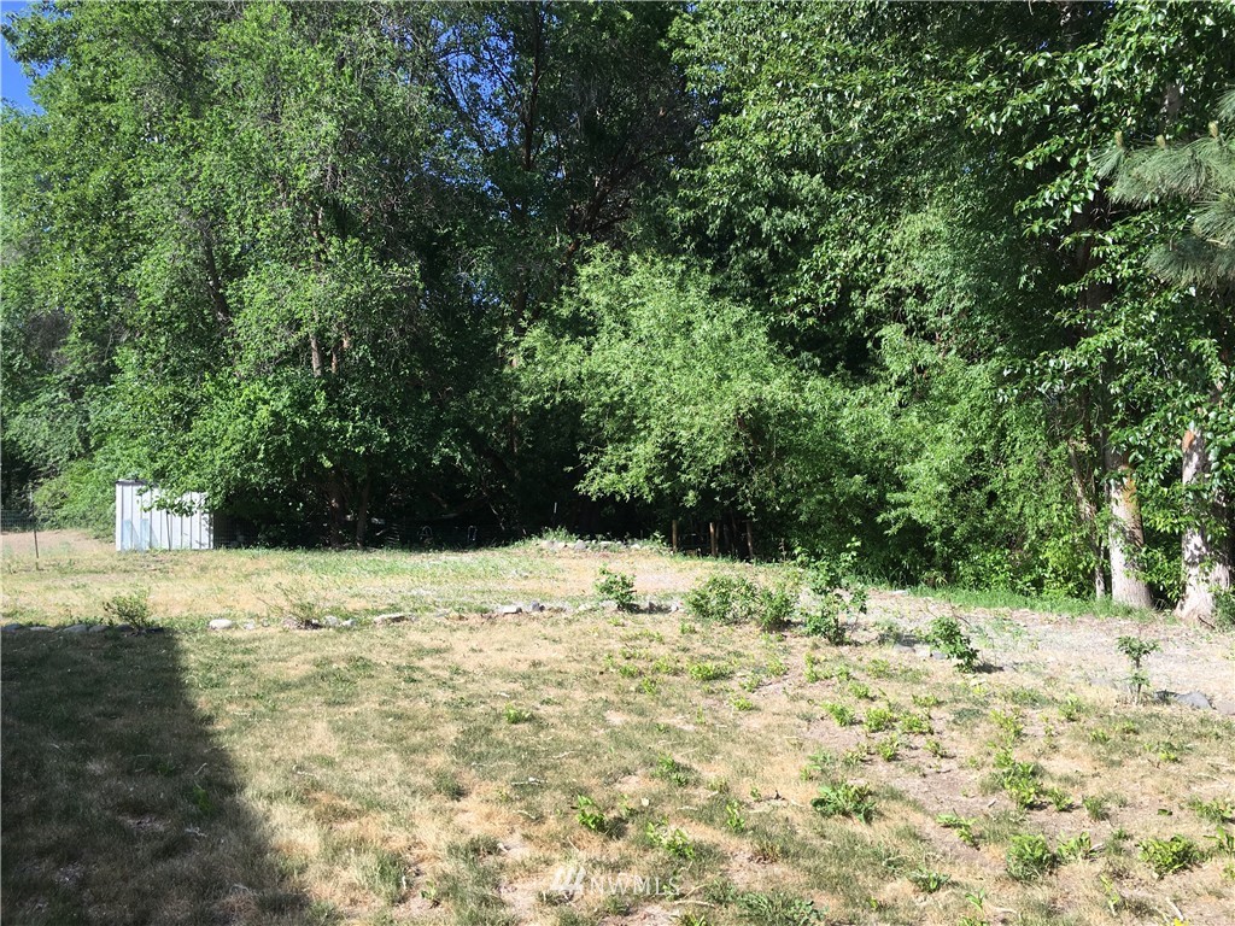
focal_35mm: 29
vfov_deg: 48.2
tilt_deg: +0.9
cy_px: 463
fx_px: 1035
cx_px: 618
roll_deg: +1.8
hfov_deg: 61.7
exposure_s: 1/484
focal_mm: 4.15
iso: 25
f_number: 2.2
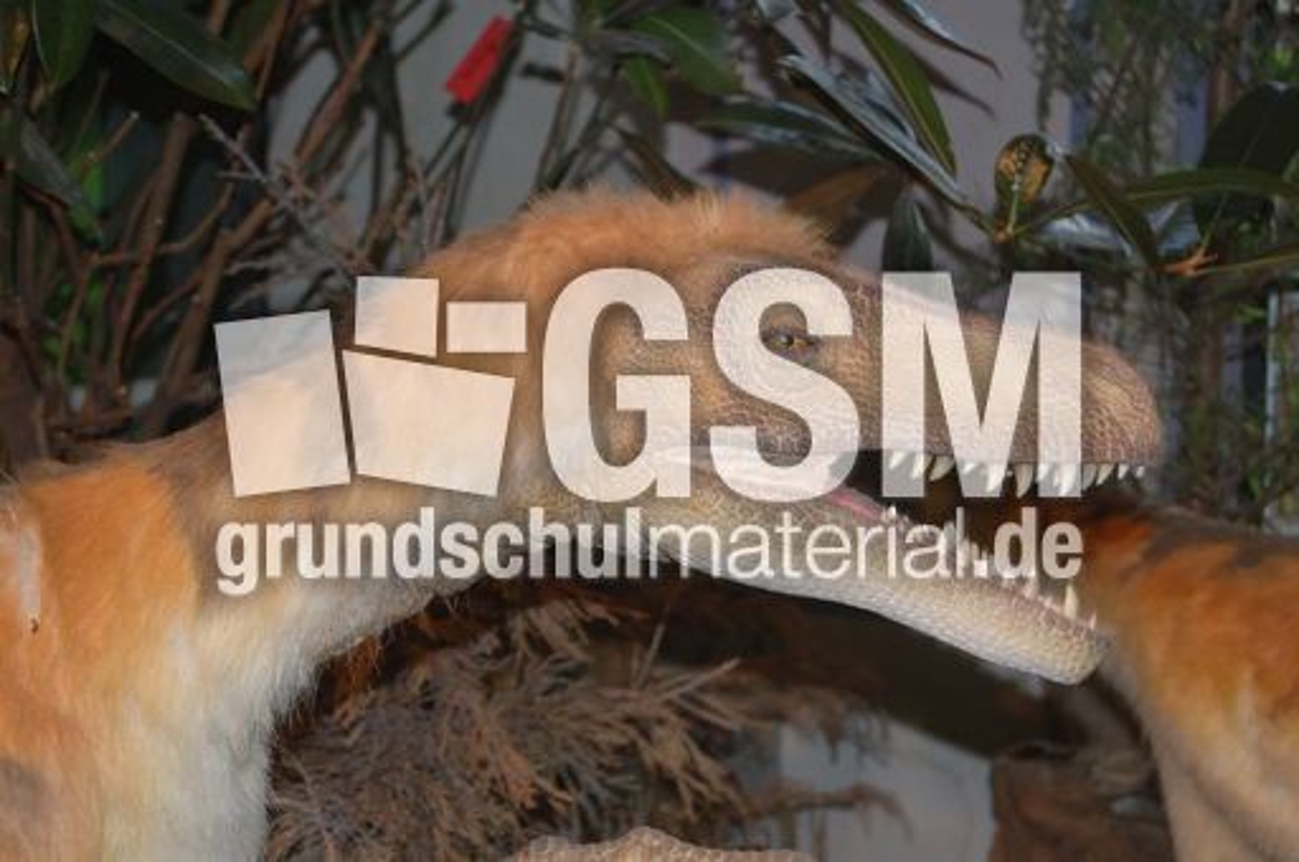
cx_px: 650
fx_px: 2973
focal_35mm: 82
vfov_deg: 16.5
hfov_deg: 24.6
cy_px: 431
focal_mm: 55
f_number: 5.6
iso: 200
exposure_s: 1/60
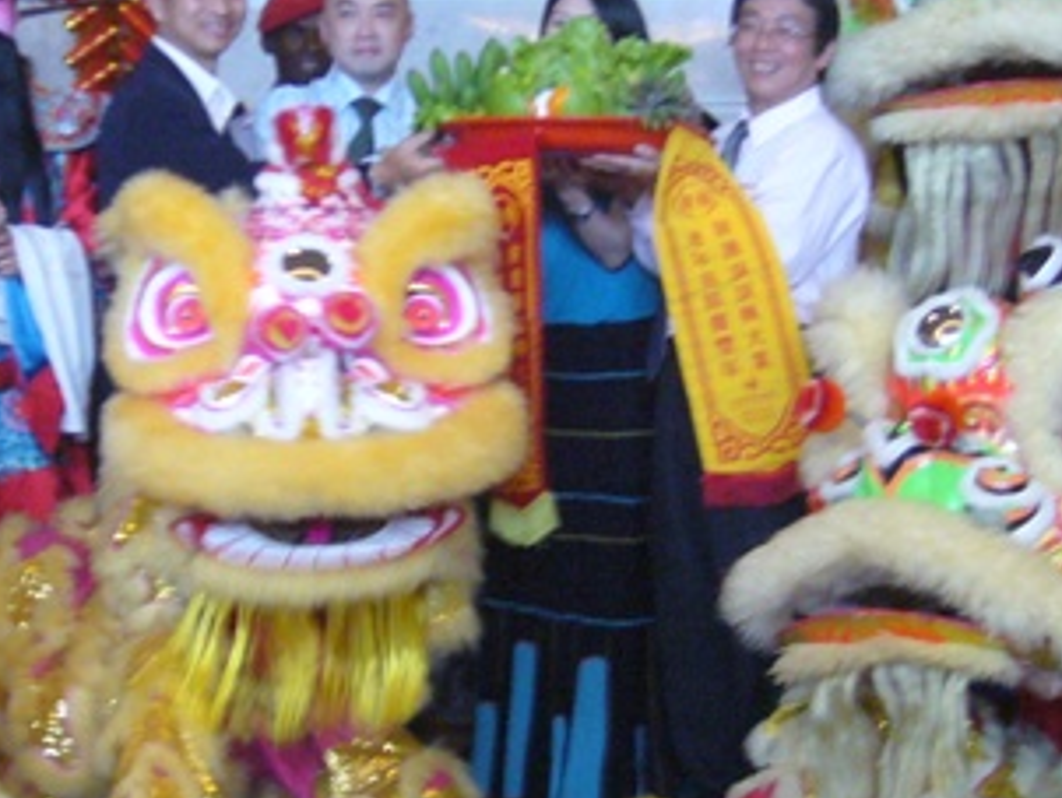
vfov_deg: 11.7
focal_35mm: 127
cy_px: 355
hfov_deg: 15.5
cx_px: 401
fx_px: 3899
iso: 200
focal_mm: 8.3
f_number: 3.3
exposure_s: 1/13
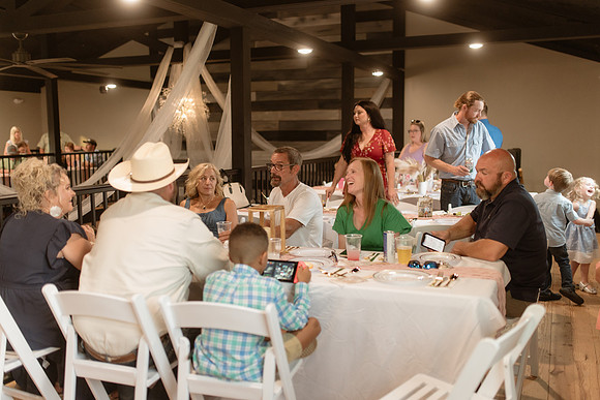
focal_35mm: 37
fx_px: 619
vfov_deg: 35.8
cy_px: 196
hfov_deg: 51.7
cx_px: 296
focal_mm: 35
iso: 1250
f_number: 1.4
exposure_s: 1/200
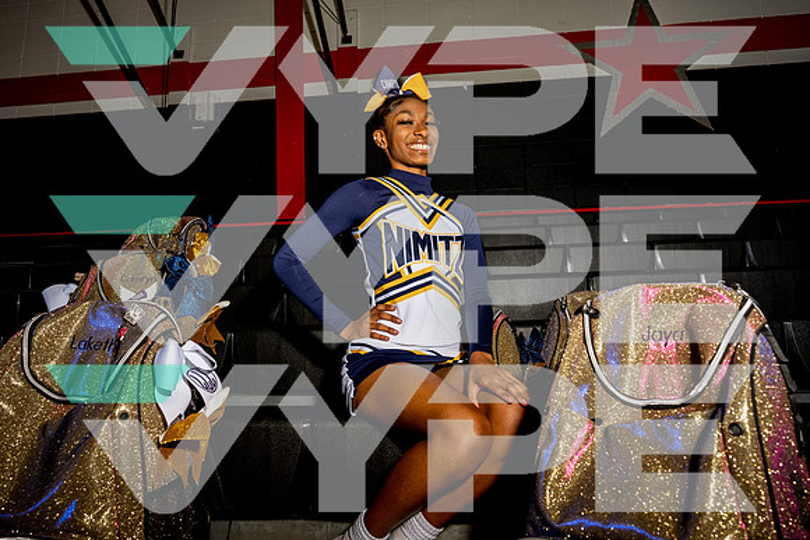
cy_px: 270
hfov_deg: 73.7
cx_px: 405
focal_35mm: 24
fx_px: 540
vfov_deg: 53.2
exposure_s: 1/500
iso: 160
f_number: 5.6
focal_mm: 24
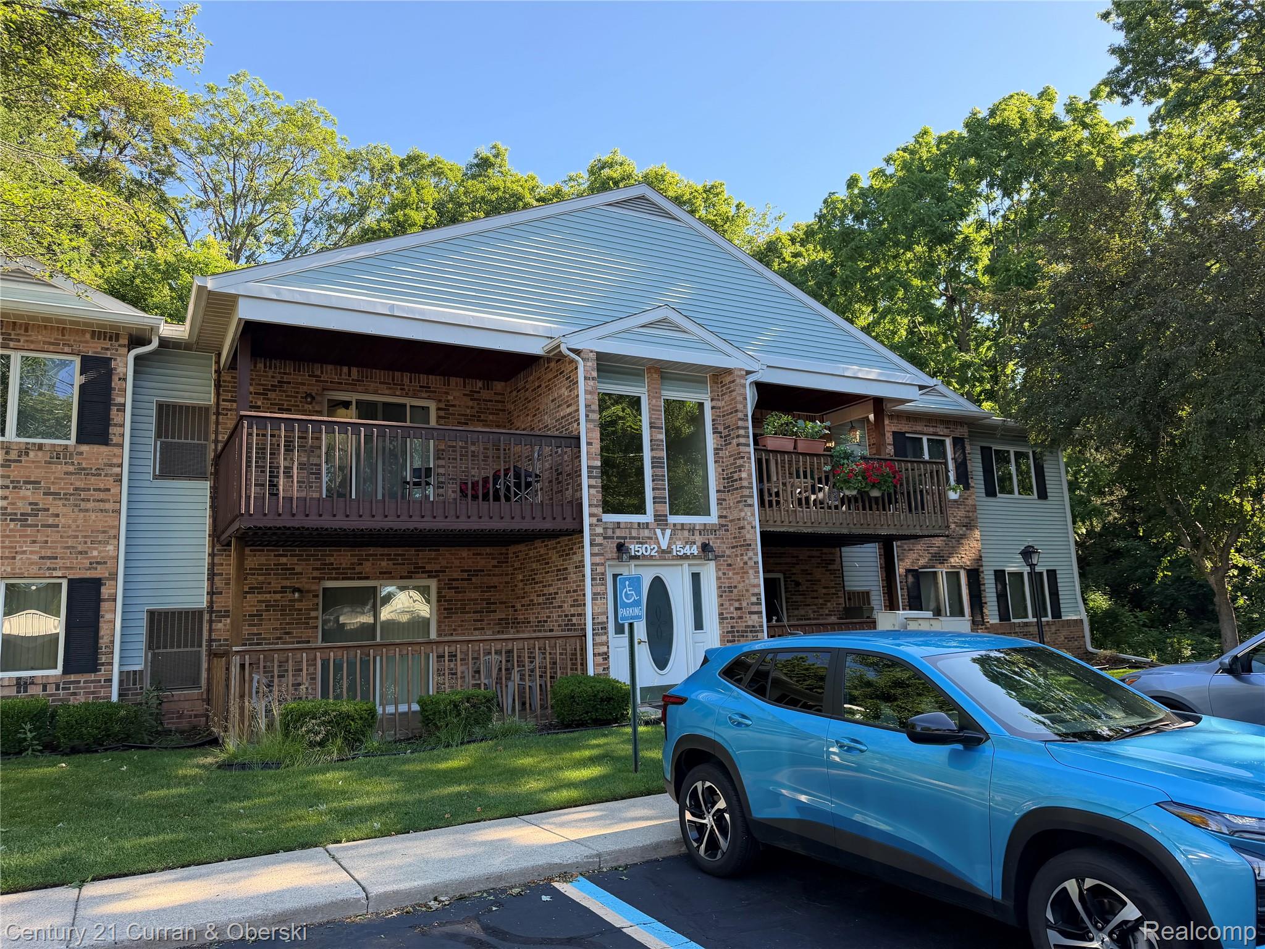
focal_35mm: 24
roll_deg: +1.1
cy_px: 474
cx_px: 632
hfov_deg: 71.6
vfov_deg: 56.8
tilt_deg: +9.6
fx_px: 877
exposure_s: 1/571
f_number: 1.78
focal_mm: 6.76
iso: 100
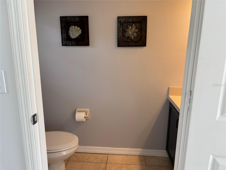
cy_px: 85
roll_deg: +0.4
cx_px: 113
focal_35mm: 26
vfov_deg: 53.1
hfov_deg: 67.3
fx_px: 170
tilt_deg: -12.9
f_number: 1.6
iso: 100
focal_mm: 5.96
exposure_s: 1/120
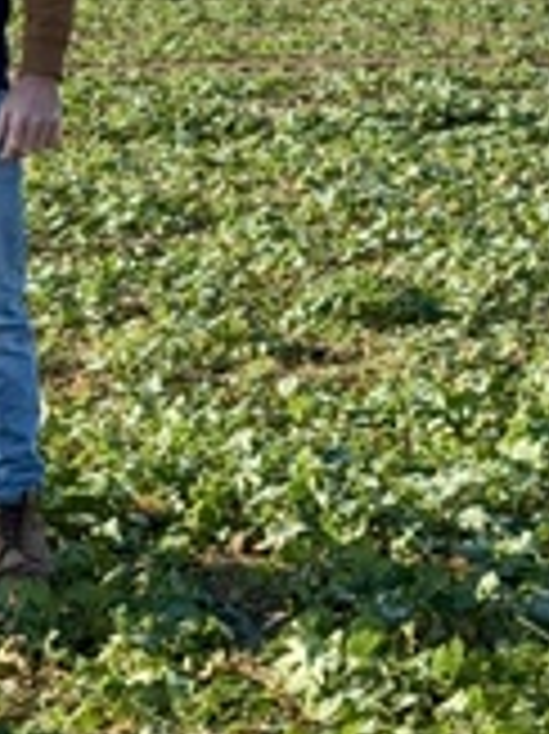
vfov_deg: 11.1
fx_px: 3748
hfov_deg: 8.2
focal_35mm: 177
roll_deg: +2.1
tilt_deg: +0.8
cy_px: 14
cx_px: -292
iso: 64
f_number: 1.78
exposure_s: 1/3610
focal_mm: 6.76
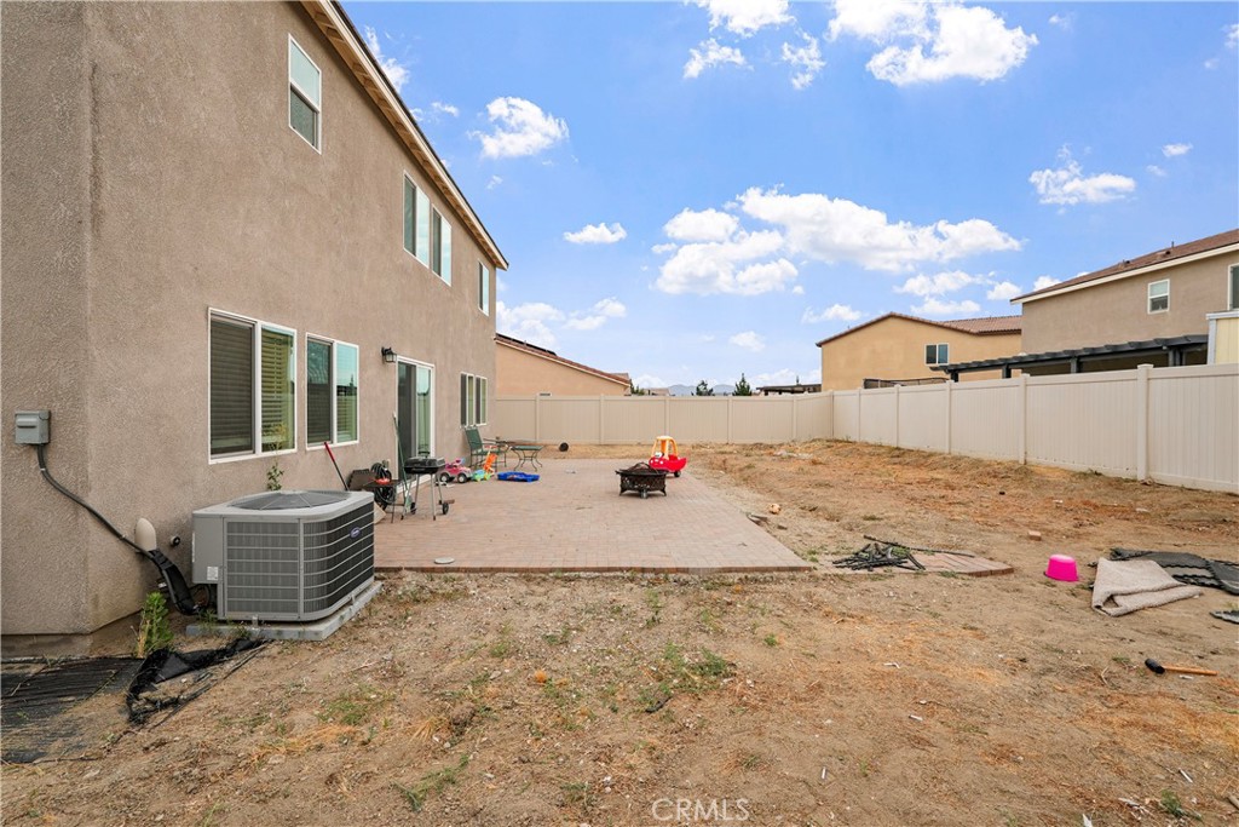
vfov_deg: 73.8
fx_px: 551
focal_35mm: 16
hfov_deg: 96.7
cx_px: 620
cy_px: 414
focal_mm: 16
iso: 100
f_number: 7.1
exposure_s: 1/125
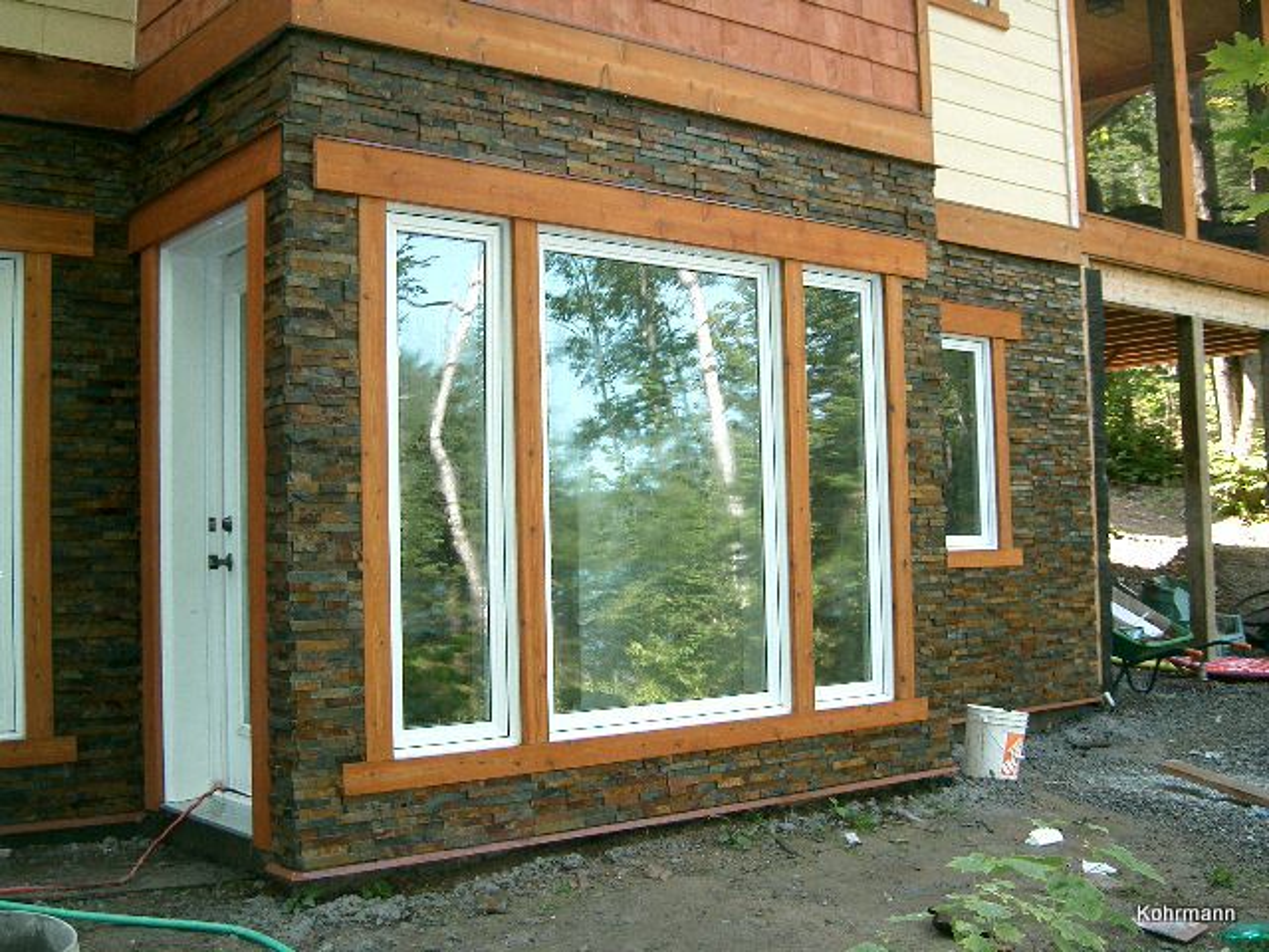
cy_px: 476
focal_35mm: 39
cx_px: 634
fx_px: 1430
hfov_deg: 47.9
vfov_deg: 36.8
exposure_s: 1/100
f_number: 2.8
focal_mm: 8
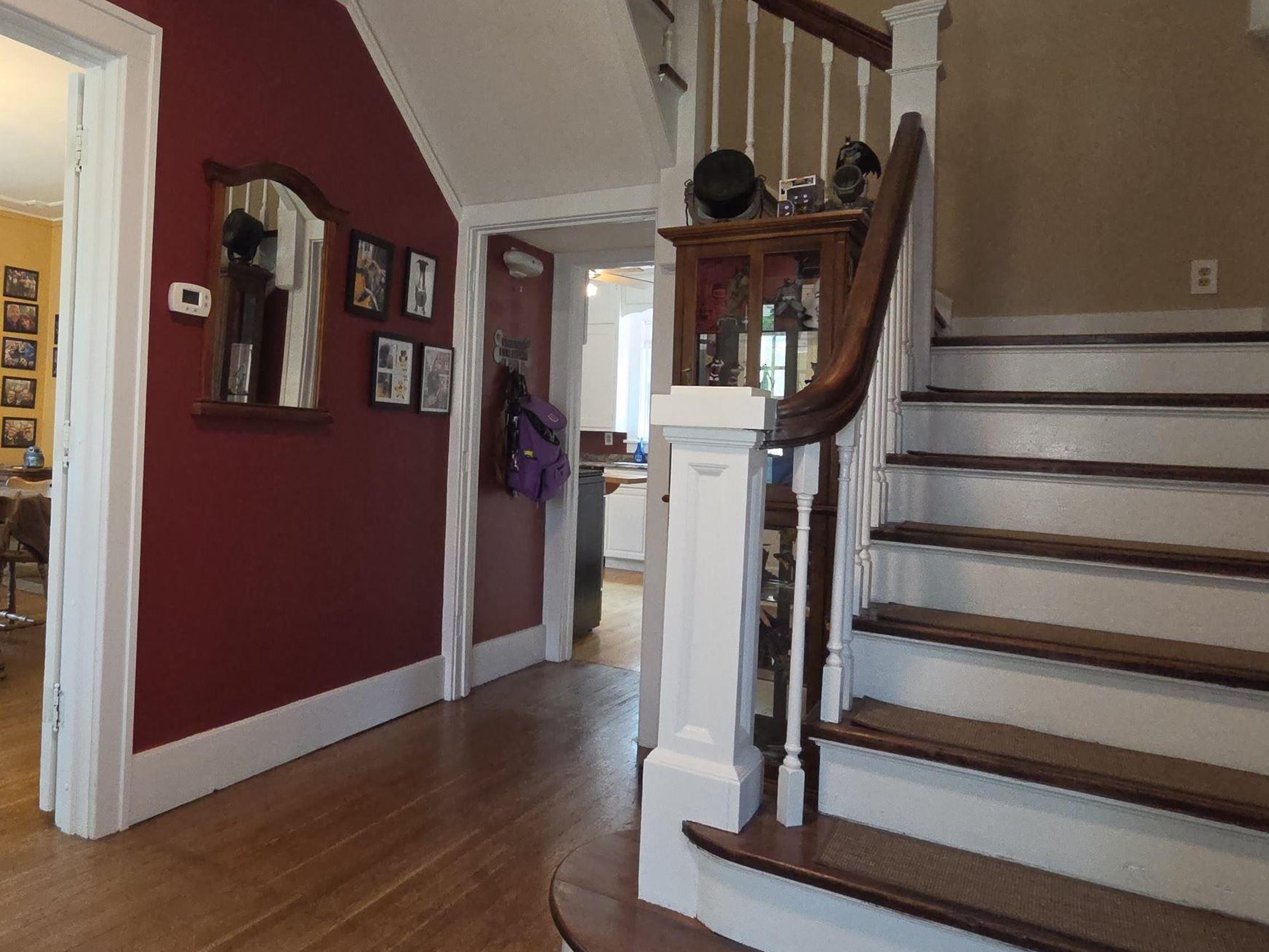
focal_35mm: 23
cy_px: 428
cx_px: 403
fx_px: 843
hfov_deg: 71.3
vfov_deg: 58.8
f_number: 2.2
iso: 250
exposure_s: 1/60
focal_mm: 2.2
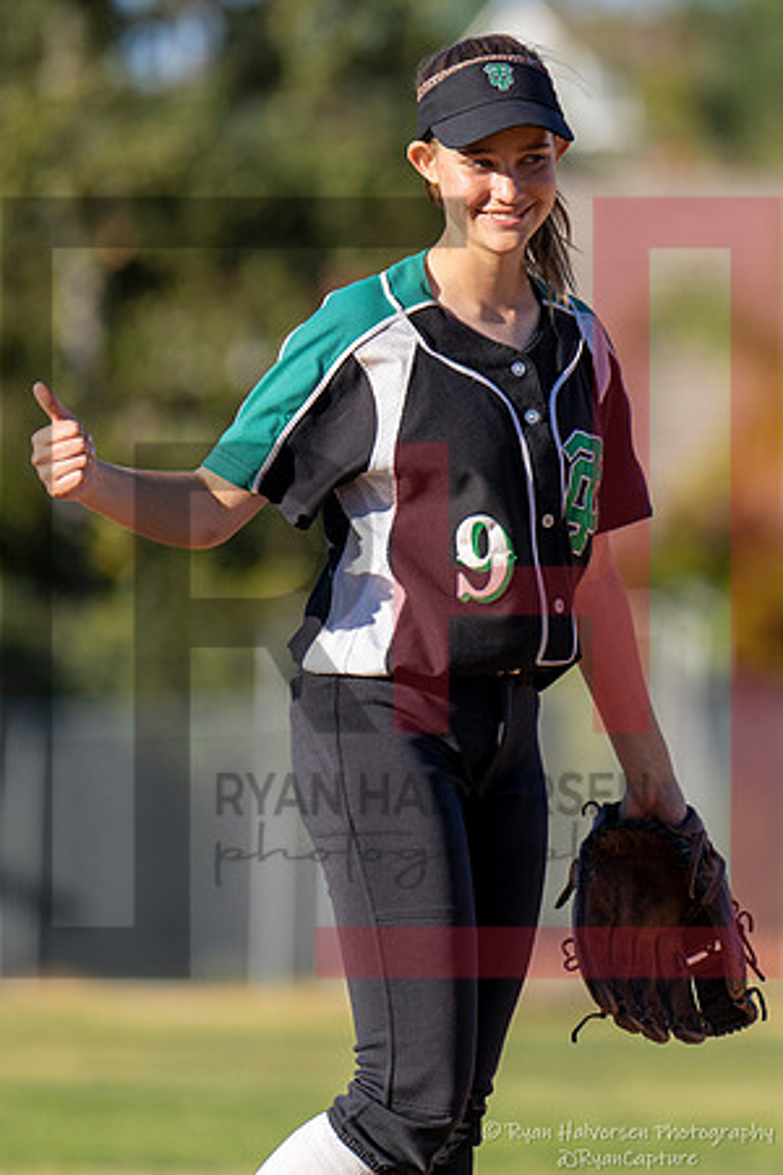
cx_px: 630
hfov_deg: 3.2
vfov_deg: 4.7
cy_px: 448
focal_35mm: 434
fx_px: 14158
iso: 200
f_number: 2.8
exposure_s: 1/2500
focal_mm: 200
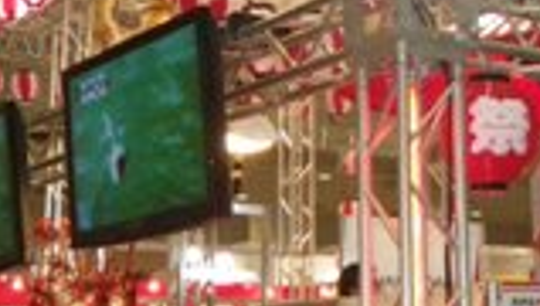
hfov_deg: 22.6
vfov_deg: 13.0
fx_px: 1334
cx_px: 425
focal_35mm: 93
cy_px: 75
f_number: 3.8
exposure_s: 1/50
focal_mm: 6.1
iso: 400
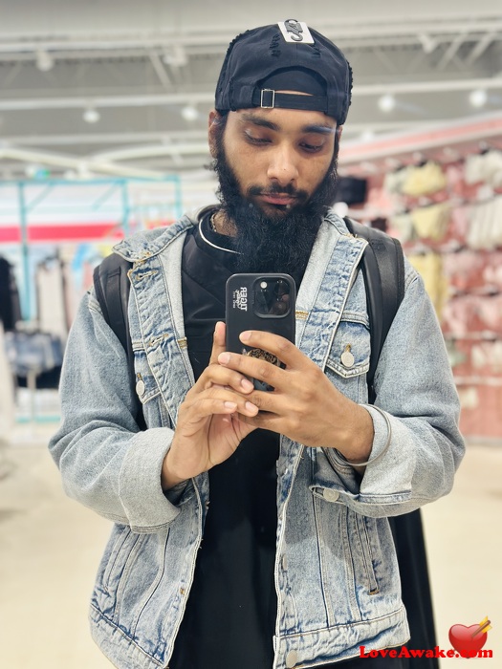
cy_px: 334
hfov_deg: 30.3
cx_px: 251
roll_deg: +1.5
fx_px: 928
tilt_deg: -1.9
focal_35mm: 48
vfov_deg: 39.7
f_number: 1.78
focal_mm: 6.86
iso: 250
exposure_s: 1/60
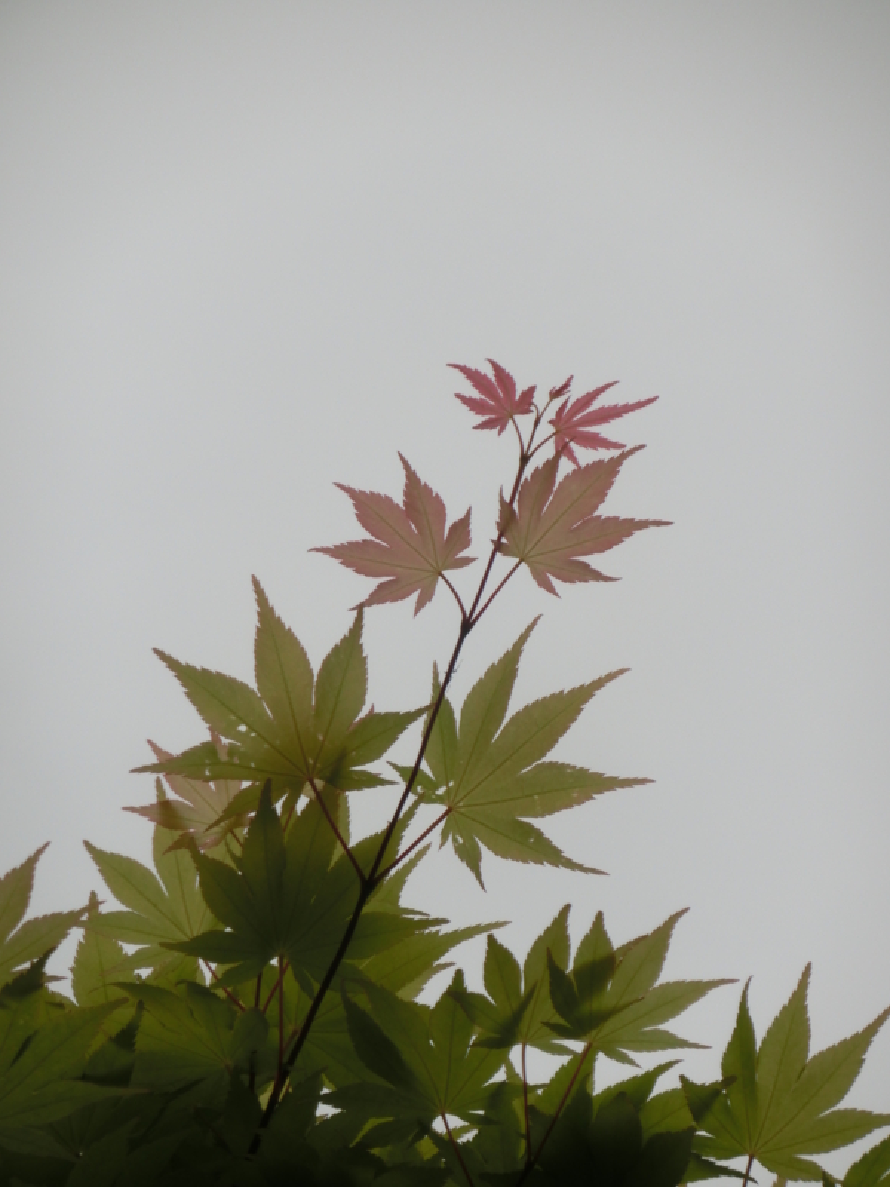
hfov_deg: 6.8
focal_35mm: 218
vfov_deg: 9.1
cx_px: 445
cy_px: 594
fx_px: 7473
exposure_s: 1/500
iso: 80
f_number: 5.7
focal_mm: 38.58
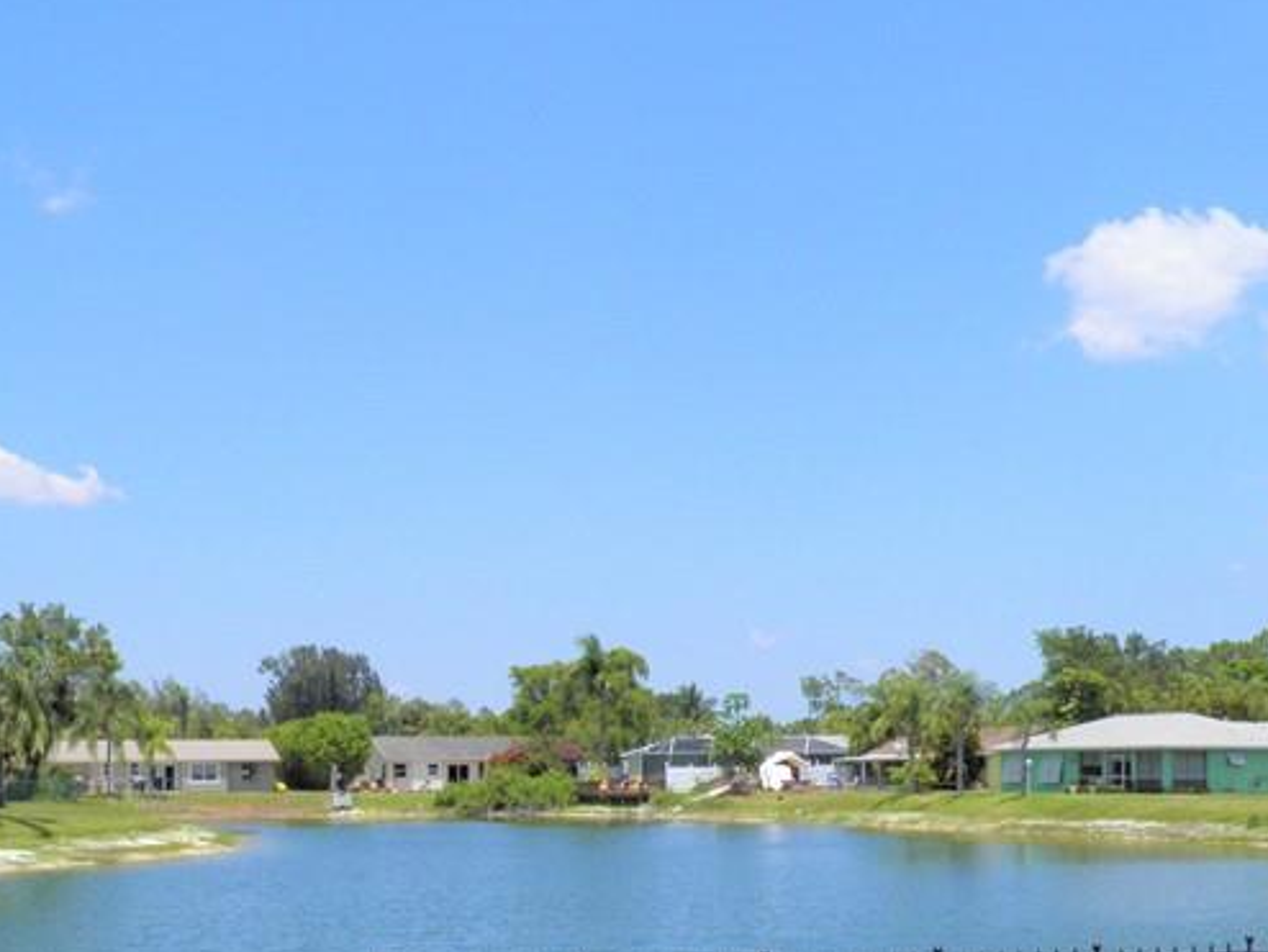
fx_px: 2126
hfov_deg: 33.2
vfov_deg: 24.4
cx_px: 549
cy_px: 885
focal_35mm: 58
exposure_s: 1/320
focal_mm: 4.9
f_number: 5.7
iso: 50
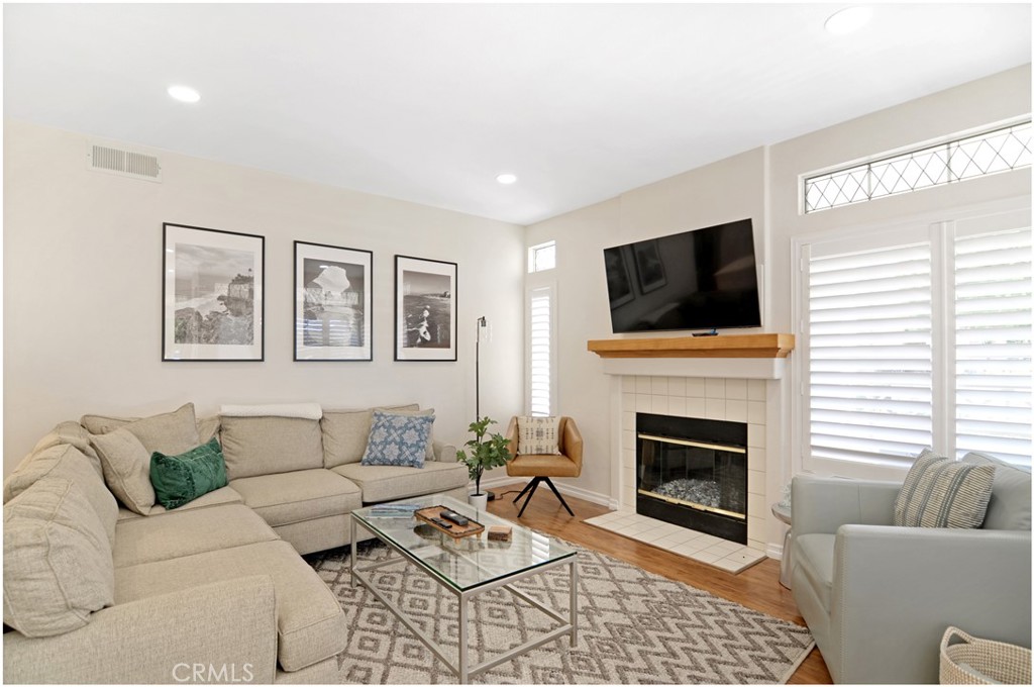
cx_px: 517
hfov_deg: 95.1
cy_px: 344
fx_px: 473
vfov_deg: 71.9
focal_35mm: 16
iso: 100
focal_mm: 11
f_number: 4
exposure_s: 1/160
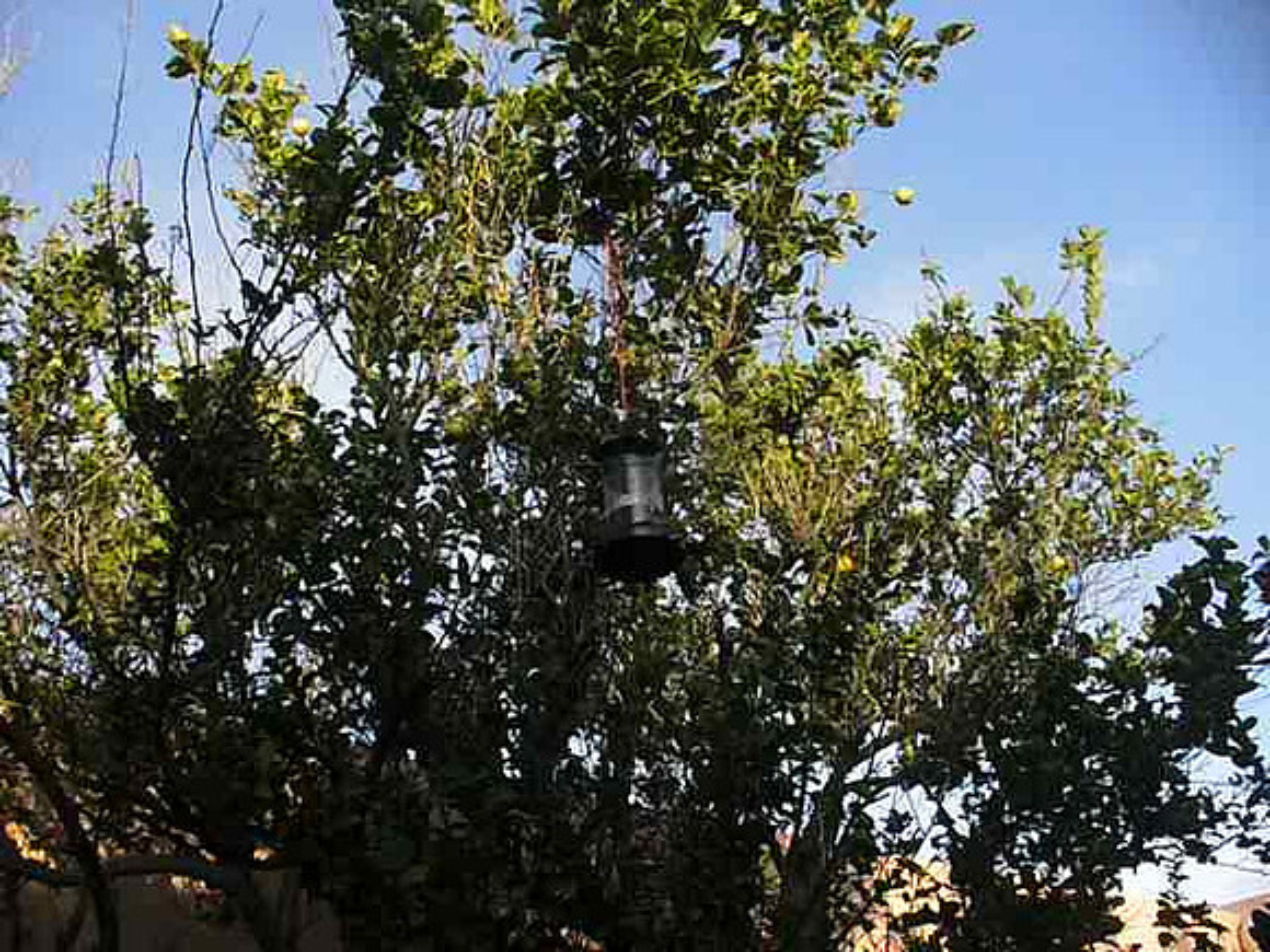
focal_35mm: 37
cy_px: 476
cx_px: 635
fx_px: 1357
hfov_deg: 50.1
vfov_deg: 38.7
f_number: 5.6
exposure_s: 1/640
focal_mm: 6.1
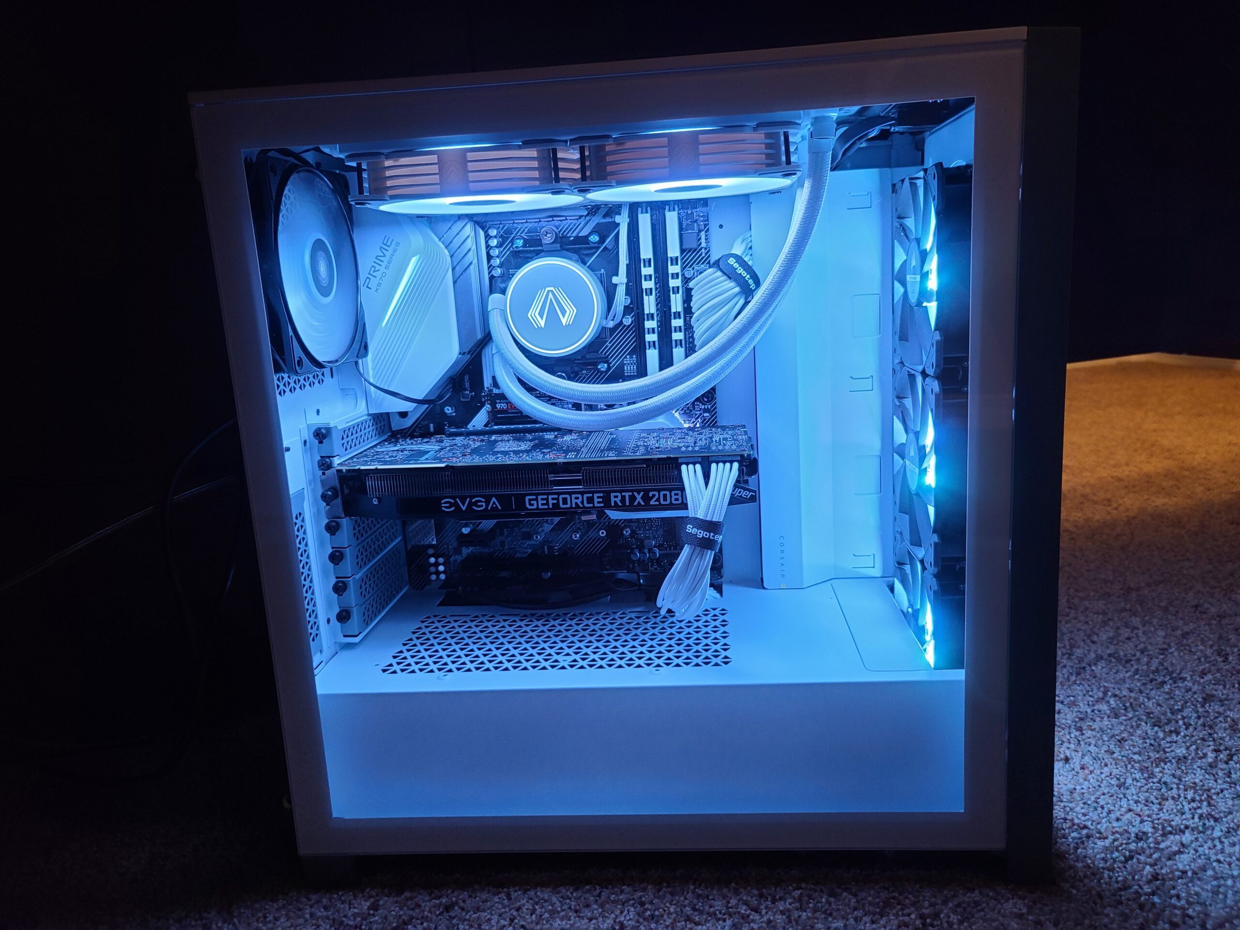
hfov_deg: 69.4
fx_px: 896
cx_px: 620
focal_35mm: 25
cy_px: 465
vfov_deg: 54.9
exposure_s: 1/39
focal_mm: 7
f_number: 1.8
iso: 320
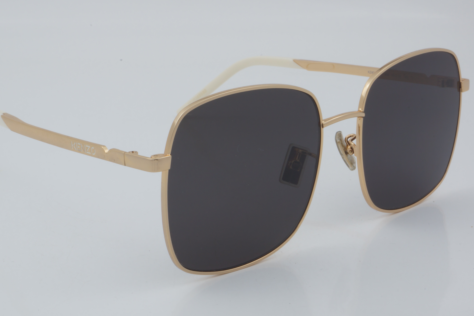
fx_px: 1080
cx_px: 217
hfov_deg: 24.8
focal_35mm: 82
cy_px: 157
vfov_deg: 16.7
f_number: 32
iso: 100
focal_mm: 50
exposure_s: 1/3
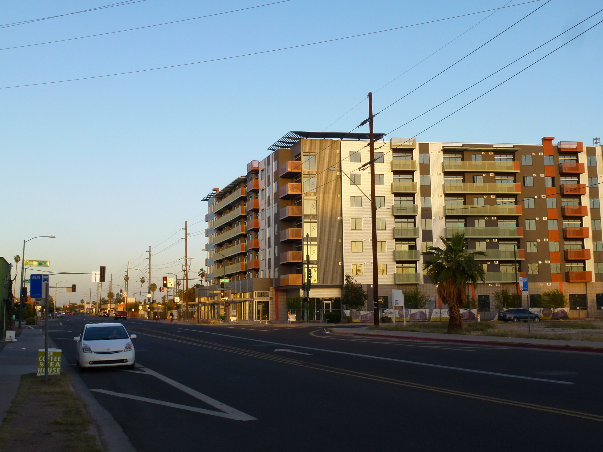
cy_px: 226
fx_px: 645
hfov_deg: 50.1
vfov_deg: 38.7
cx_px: 302
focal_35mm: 37
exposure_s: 1/125
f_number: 4
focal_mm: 6.4
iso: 100
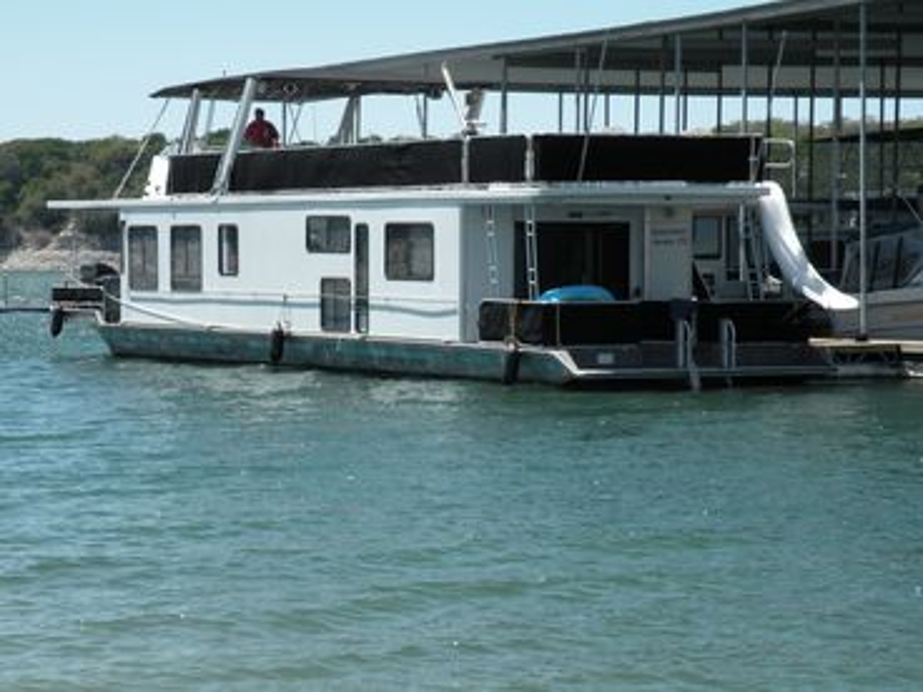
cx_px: 462
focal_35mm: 119
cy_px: 346
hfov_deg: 16.6
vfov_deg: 12.5
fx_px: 3173
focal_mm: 21
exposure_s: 1/221
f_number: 7.1
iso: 64
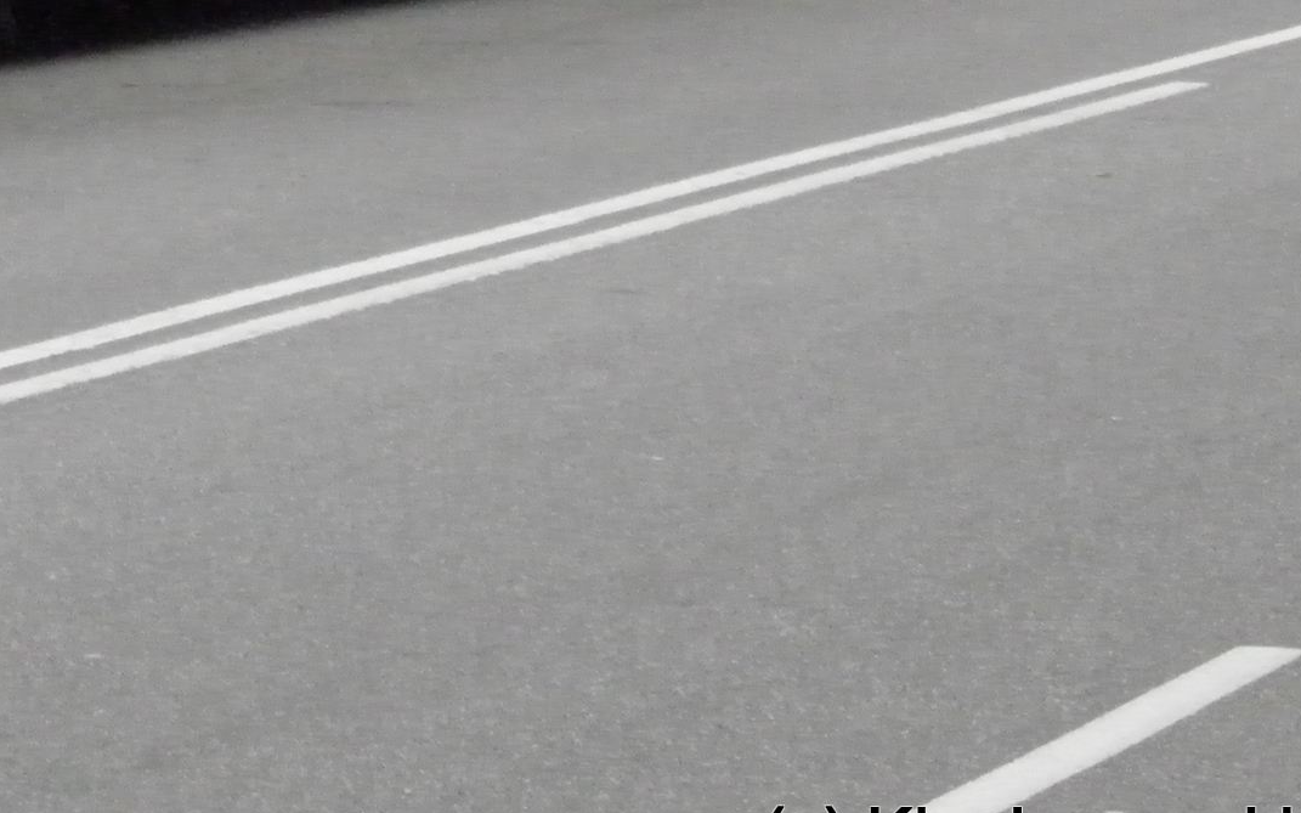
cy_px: -535
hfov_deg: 6.4
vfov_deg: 4.0
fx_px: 11451
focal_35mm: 323
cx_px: -508
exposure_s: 1/640
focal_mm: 17.1
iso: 640
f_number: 4
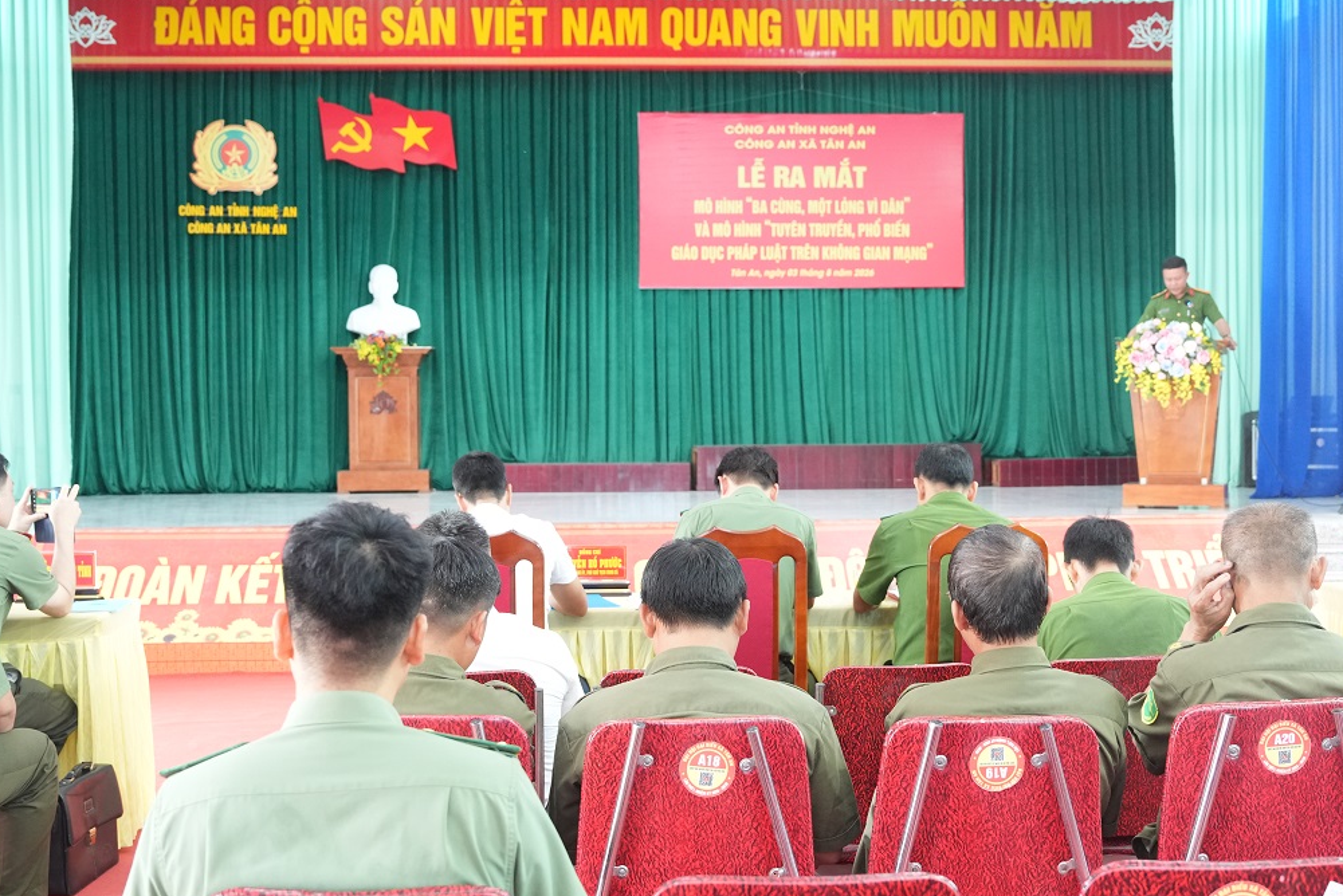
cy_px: 451
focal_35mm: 46
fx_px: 1716
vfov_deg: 29.3
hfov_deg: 42.7
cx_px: 669
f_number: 4
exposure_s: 1/60
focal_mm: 30
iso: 2500
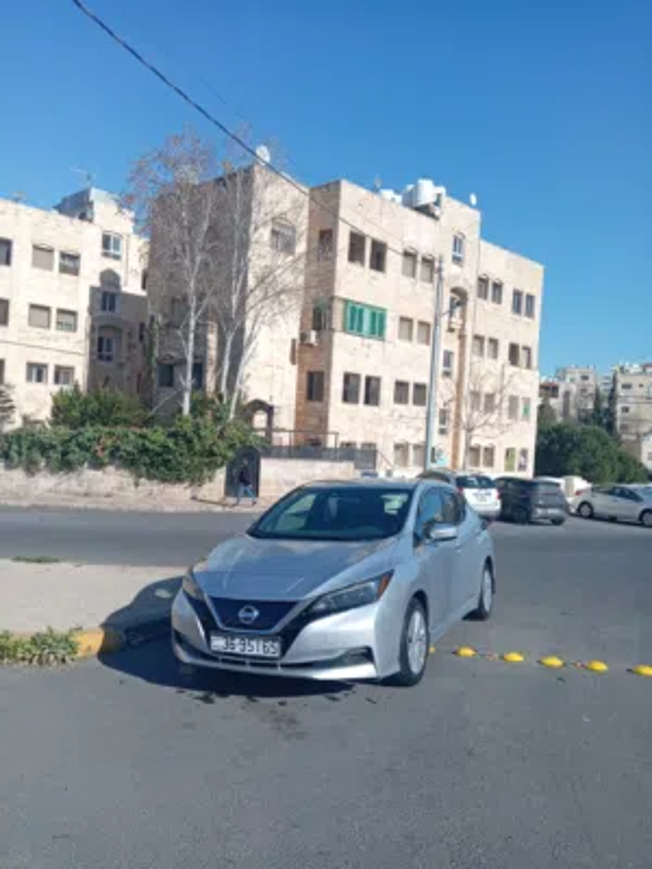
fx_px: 678
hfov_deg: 51.4
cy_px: 434
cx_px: 326
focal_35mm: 27
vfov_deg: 65.3
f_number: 16
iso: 100
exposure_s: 1/749
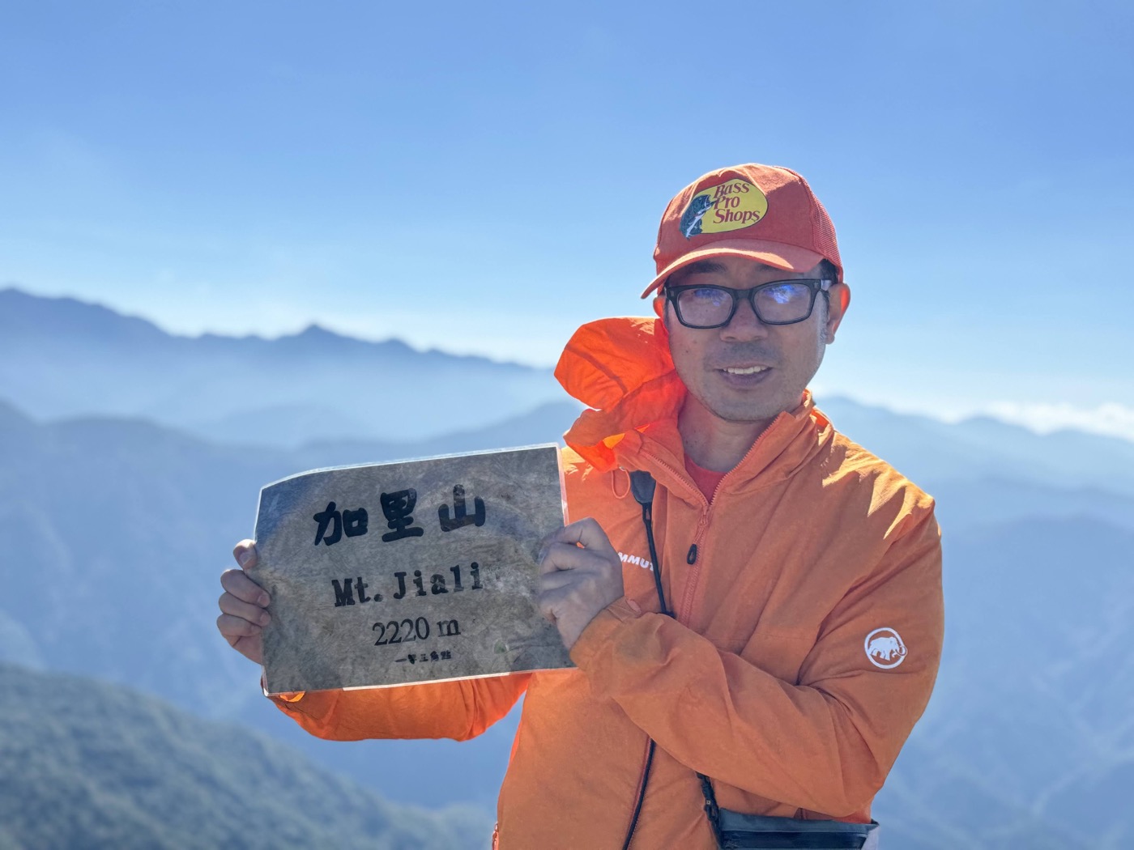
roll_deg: -3.0
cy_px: 425
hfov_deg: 39.7
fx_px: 1572
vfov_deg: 30.3
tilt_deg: -1.3
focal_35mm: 48
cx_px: 567
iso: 64
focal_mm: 6.86
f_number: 1.78
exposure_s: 1/2717
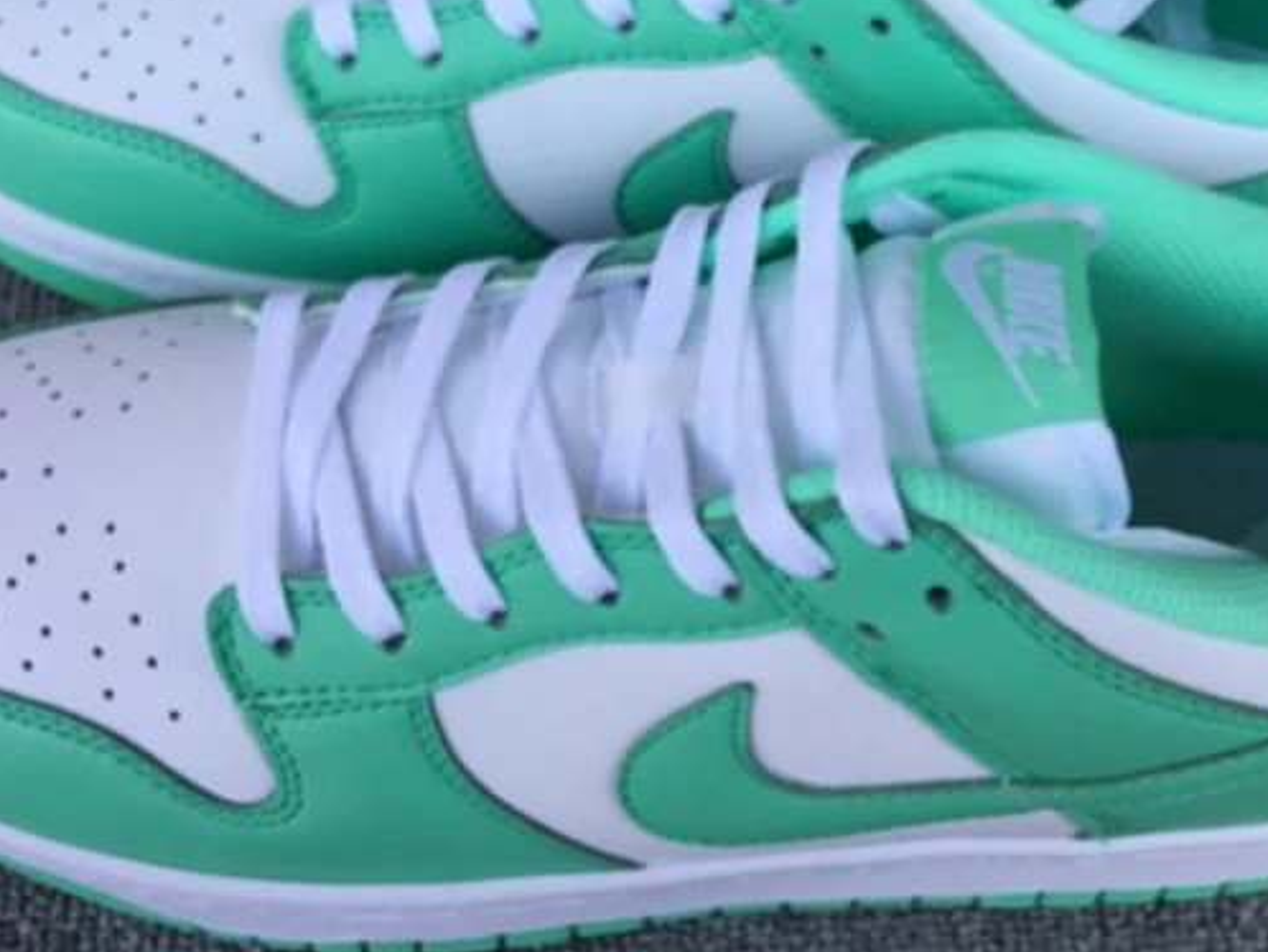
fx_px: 2052
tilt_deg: -55.4
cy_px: 187
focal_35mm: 56
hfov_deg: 34.3
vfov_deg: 25.7
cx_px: 693
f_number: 2.4
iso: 25
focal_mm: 3.3
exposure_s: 1/394
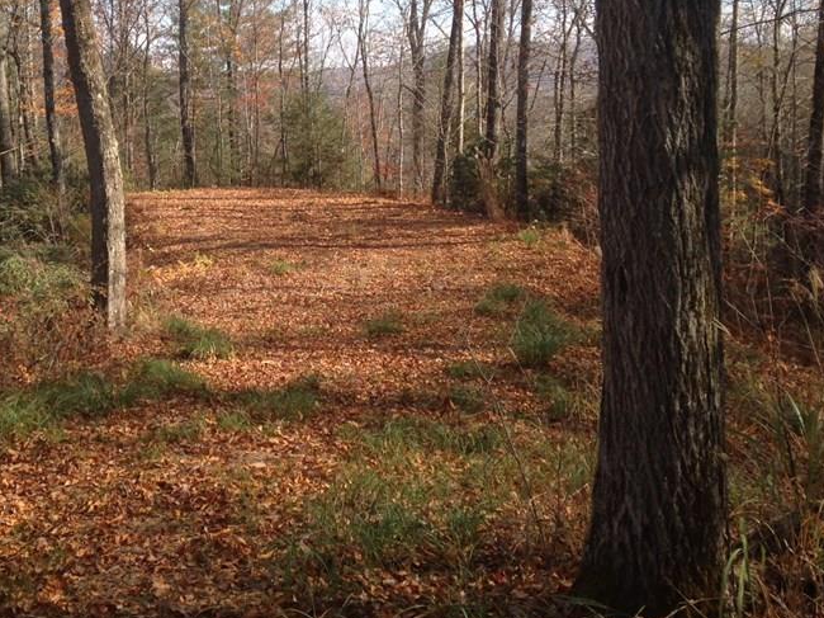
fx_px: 1237
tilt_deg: -6.9
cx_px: 221
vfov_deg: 27.9
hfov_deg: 36.1
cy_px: 220
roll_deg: +1.7
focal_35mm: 52
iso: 50
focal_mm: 4.12
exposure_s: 1/609
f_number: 2.4
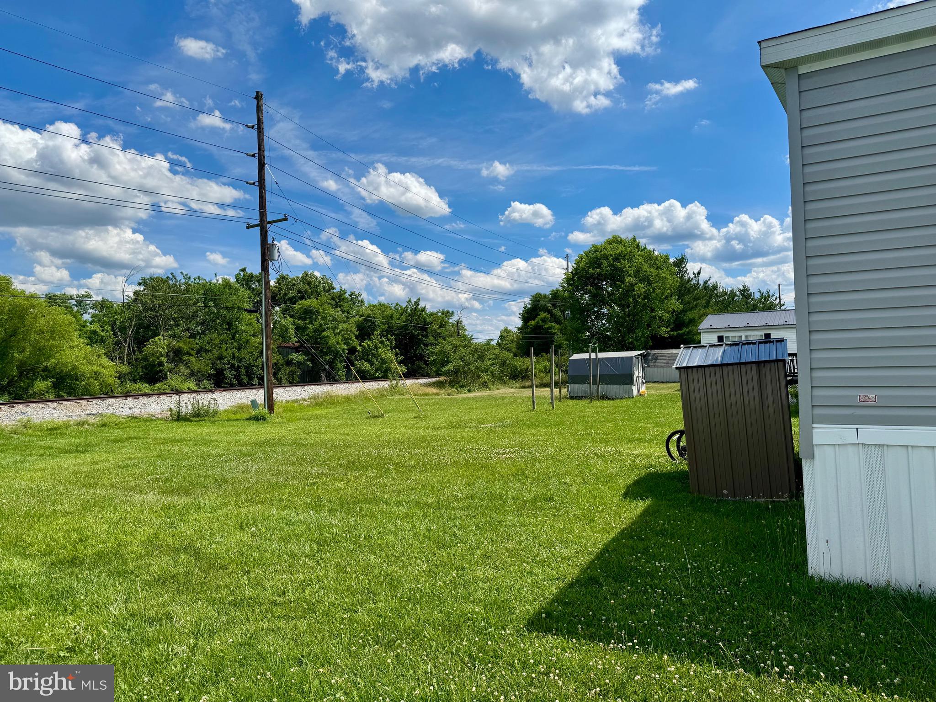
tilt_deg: +1.1
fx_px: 649
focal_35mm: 24
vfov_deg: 56.8
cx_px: 468
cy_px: 351
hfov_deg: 71.6
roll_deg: +1.6
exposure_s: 1/7092
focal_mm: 6.76
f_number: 1.78
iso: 80
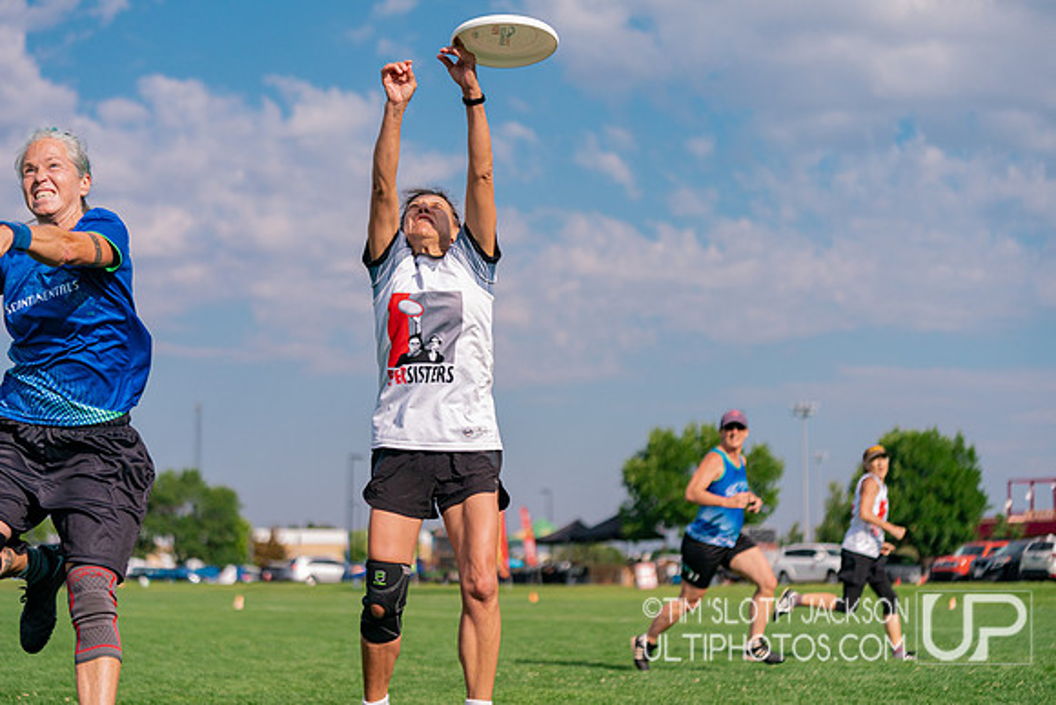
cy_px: 352
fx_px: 2142
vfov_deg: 18.7
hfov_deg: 27.7
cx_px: 528
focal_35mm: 73
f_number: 2.8
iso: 500
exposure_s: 1/10000
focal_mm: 73
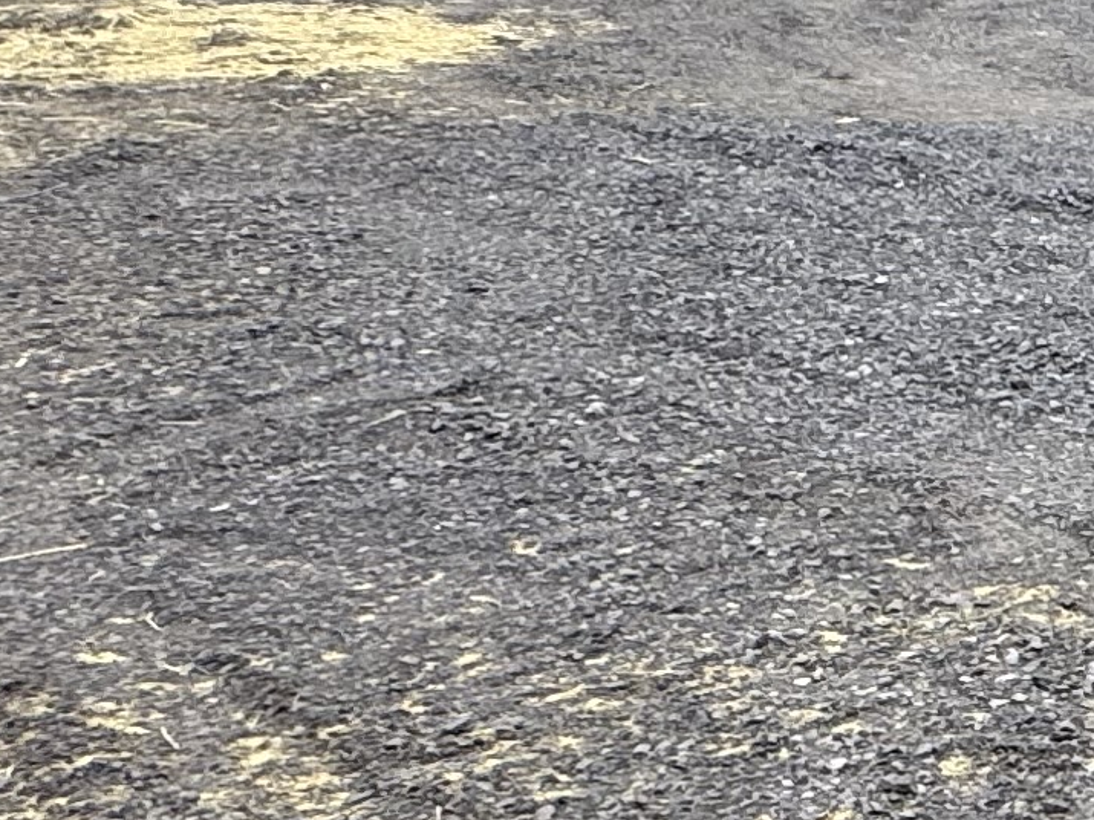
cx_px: 2174
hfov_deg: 17.7
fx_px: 2496
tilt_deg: -10.9
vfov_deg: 18.6
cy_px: 274
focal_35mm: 79
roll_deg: -3.1
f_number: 2.2
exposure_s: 1/109
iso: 50
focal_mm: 2.22
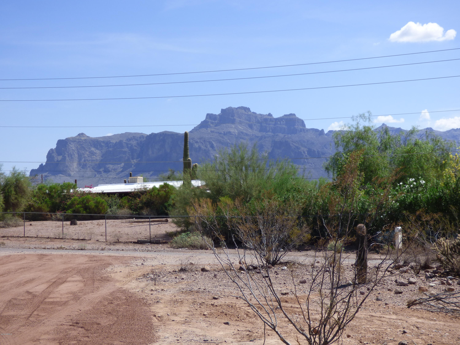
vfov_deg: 24.0
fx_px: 811
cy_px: 172
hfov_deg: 31.7
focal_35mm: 61
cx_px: 230
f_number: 4.1
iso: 100
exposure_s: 1/1000
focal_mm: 10.34
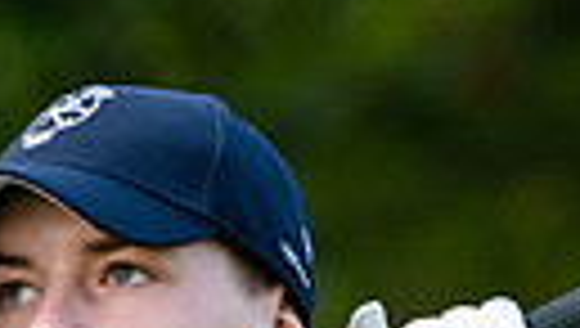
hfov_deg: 0.8
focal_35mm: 2544
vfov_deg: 0.5
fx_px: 39182
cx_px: -252
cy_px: 762
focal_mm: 360
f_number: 6.3
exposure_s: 1/1000
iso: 1250
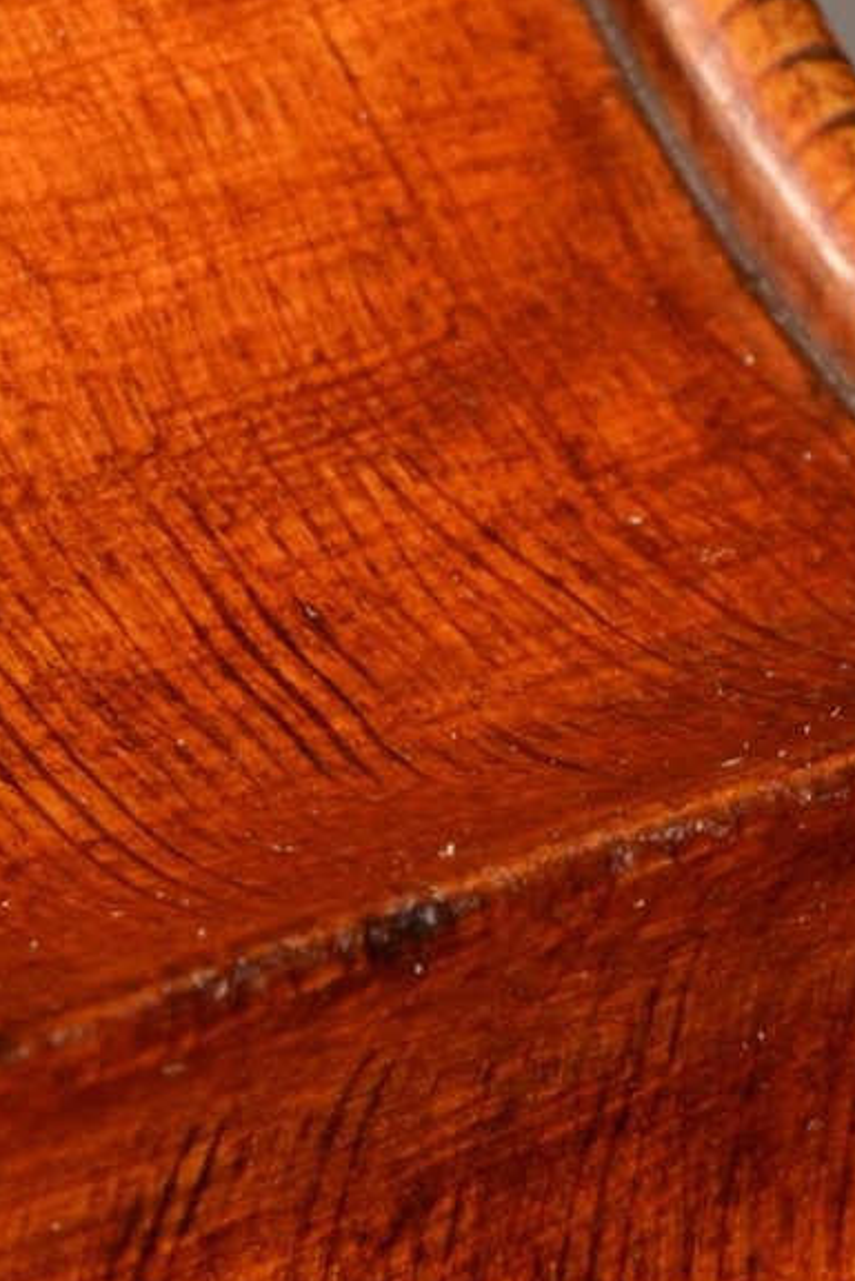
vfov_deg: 4.4
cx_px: 43
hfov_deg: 3.0
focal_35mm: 466
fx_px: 16590
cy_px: 1095
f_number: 22
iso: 100
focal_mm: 105
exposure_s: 1/1.6
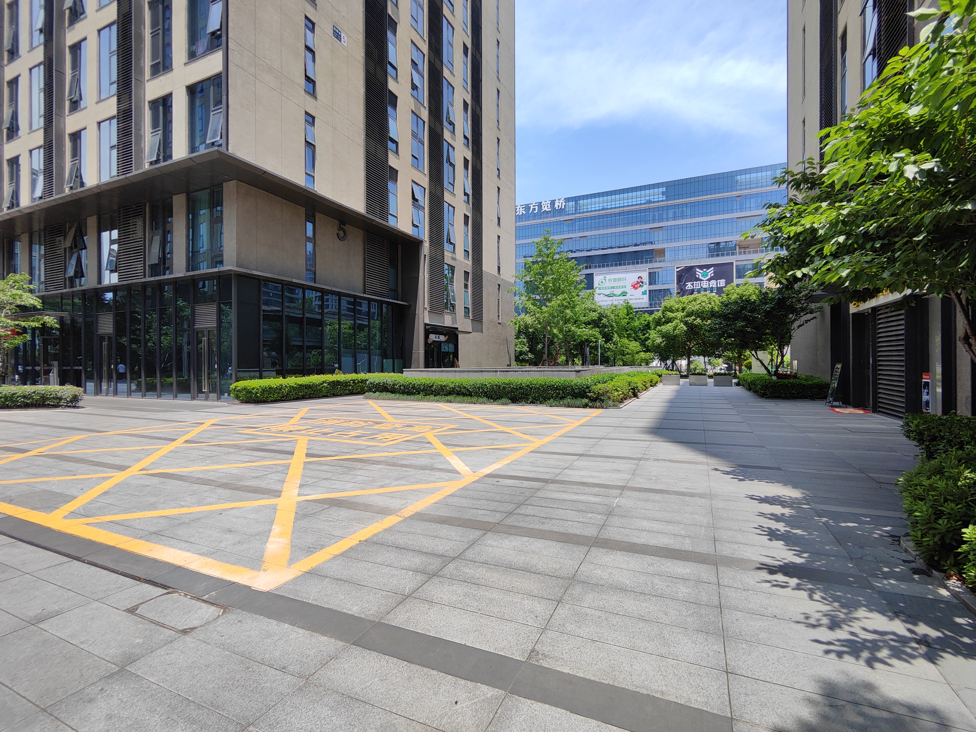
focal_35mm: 16
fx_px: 451
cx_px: 488
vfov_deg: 78.1
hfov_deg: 94.5
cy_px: 366
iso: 50
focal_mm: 2.13
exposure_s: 1/659
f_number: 2.4
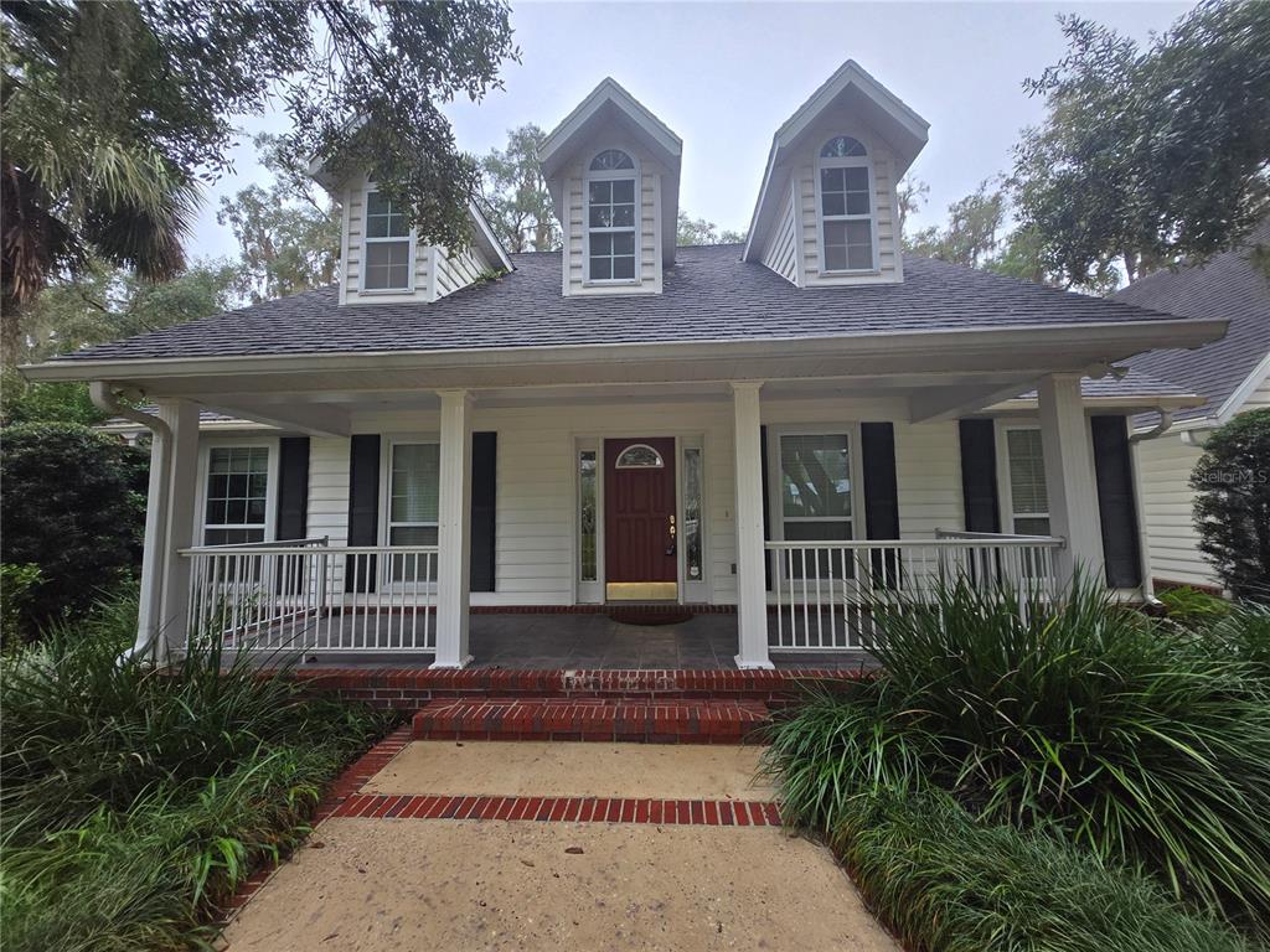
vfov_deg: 89.9
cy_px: 476
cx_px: 635
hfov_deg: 106.2
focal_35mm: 13
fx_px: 477
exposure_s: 1/120
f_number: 2.2
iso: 25
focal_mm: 1.7
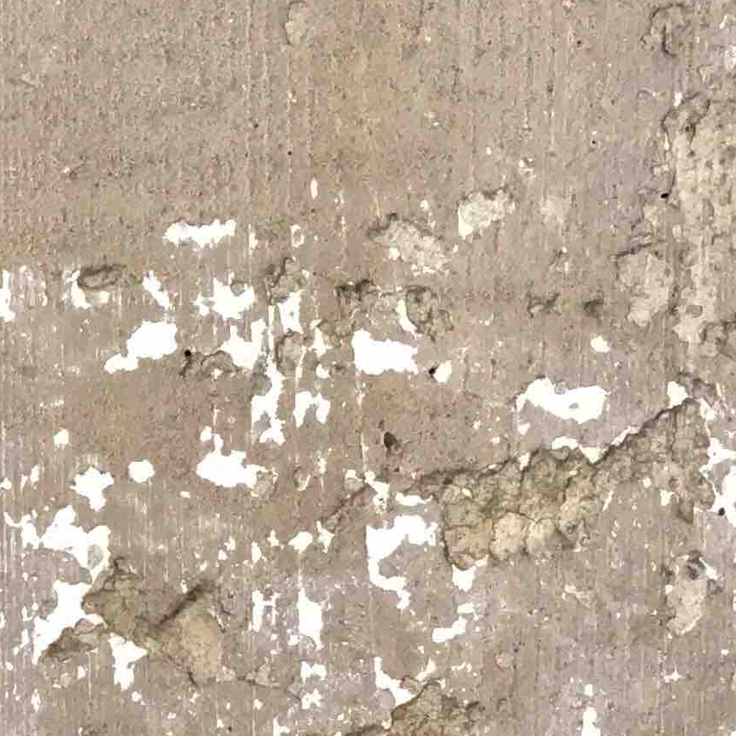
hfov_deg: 13.2
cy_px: 691
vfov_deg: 14.2
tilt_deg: -3.5
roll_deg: -0.2
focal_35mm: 121
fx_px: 2911
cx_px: -514
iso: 125
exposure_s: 1/30
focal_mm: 4.15
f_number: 2.2
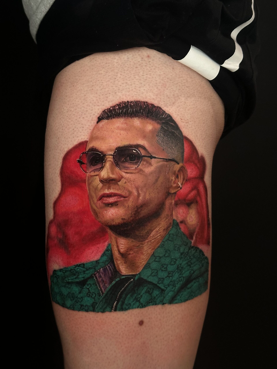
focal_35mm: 48
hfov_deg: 30.3
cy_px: 184
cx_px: 138
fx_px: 512
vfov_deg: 39.7
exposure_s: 1/40
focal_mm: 6.86
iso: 320
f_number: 1.78
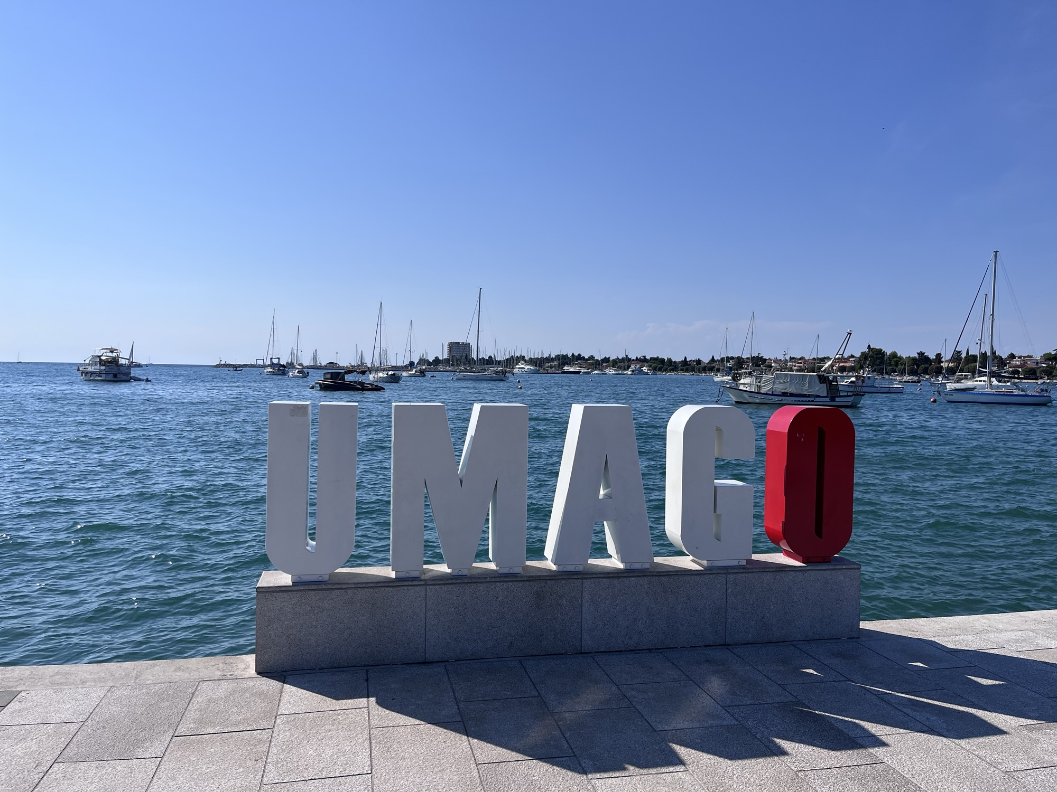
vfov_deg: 53.1
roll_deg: -0.6
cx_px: 528
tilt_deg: -2.6
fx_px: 794
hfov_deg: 67.3
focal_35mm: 26
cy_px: 396
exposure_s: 1/7353
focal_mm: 5.1
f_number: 1.6
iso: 50
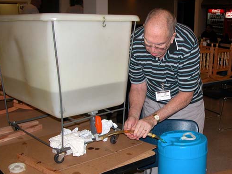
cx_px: 144
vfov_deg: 32.8
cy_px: 101
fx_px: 295
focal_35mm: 44
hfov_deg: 42.6
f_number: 2.8
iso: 100
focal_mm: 8.9
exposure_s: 1/60
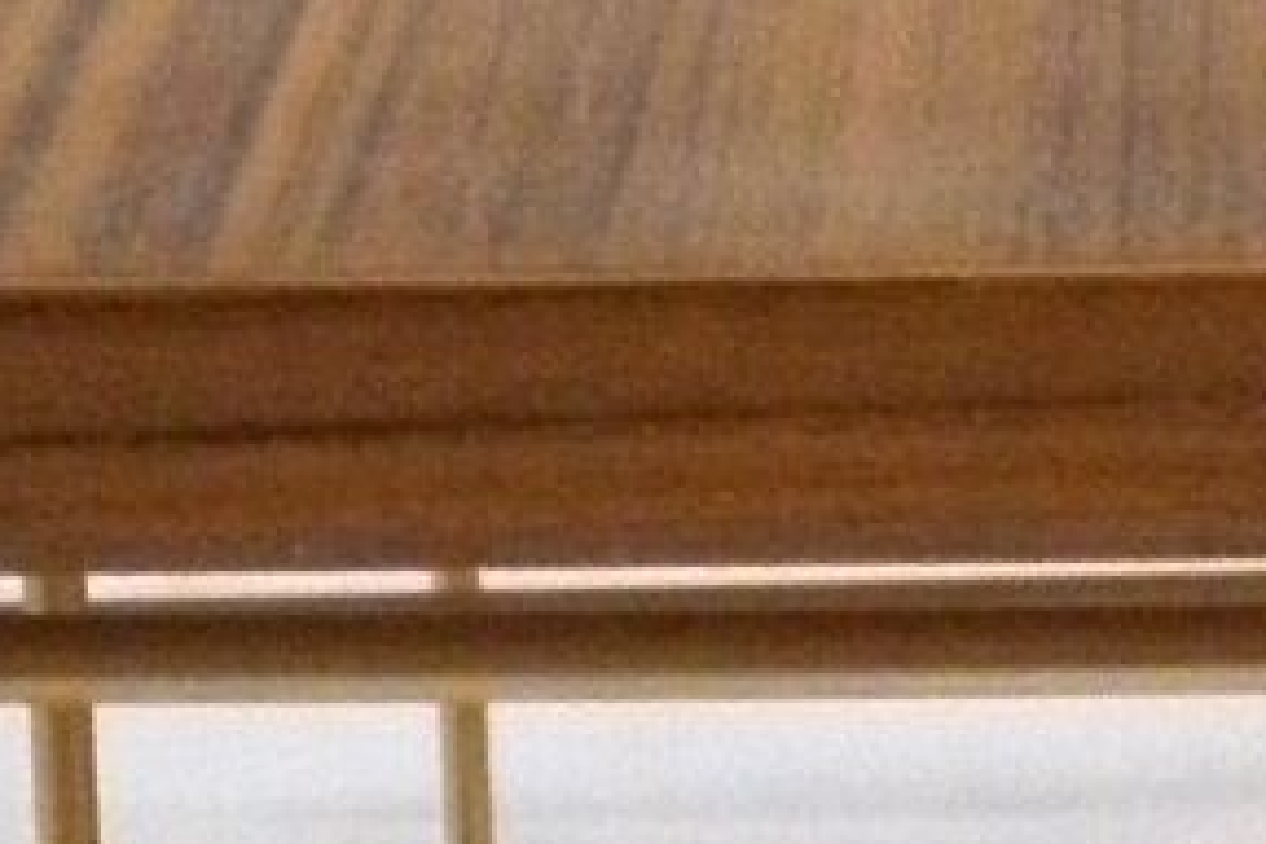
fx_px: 16246
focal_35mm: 462
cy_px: 3653
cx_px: 1578
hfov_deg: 4.4
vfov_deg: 2.9
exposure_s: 1/50
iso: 160
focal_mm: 9.1
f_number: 4
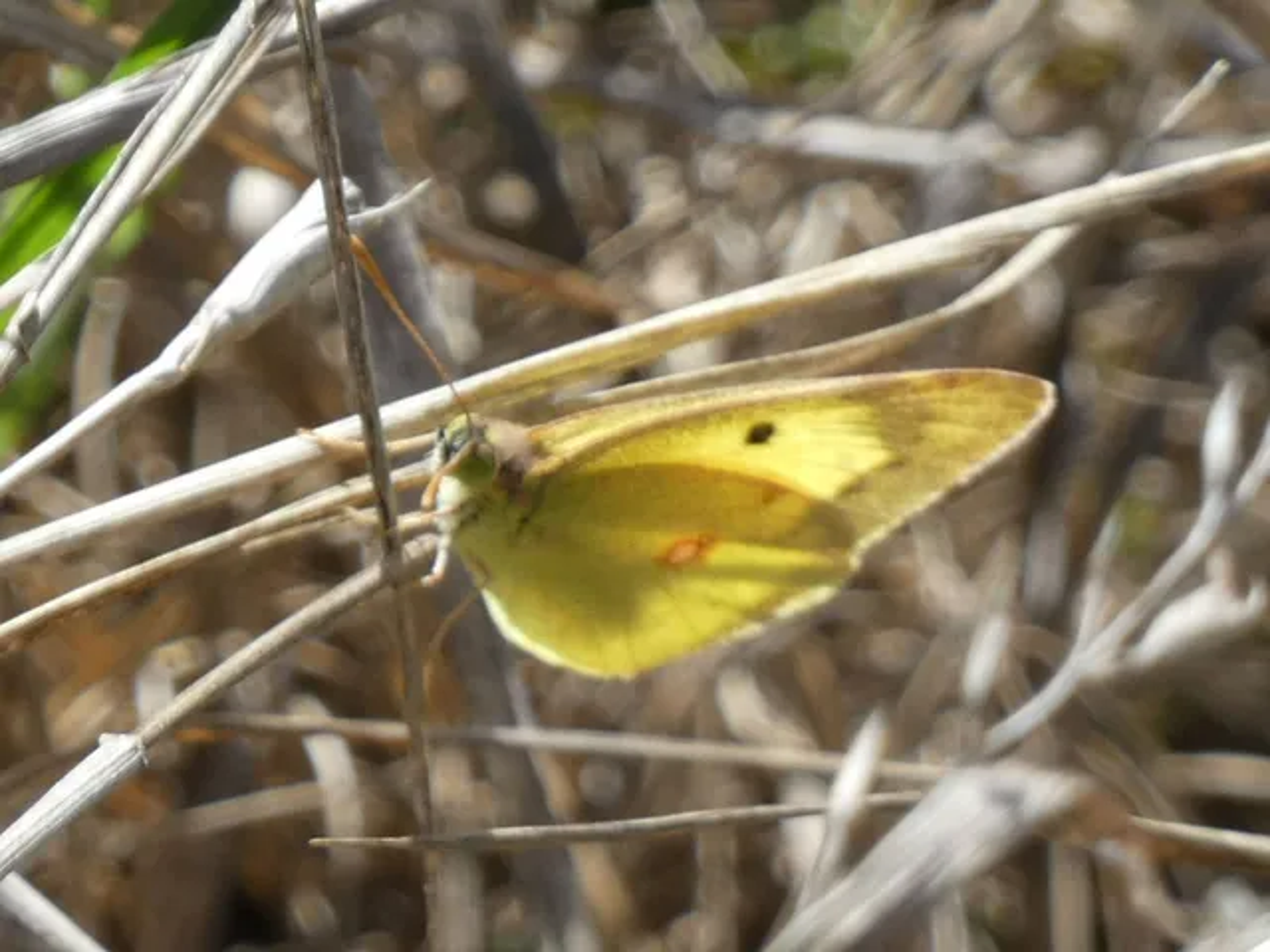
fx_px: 19481
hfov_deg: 3.7
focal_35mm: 531
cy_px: 476
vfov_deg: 2.8
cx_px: 635
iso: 100
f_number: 5.6
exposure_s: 1/100
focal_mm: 95.2
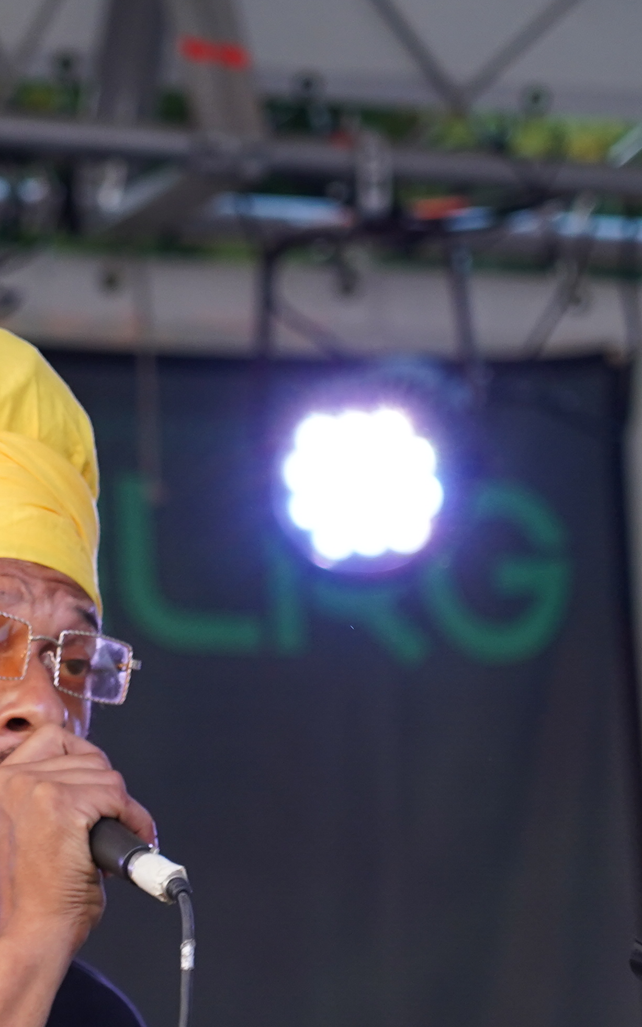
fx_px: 9157
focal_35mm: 327
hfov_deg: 4.0
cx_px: -115
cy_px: 668
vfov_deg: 6.4
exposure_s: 1/160
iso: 800
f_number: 4
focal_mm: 105
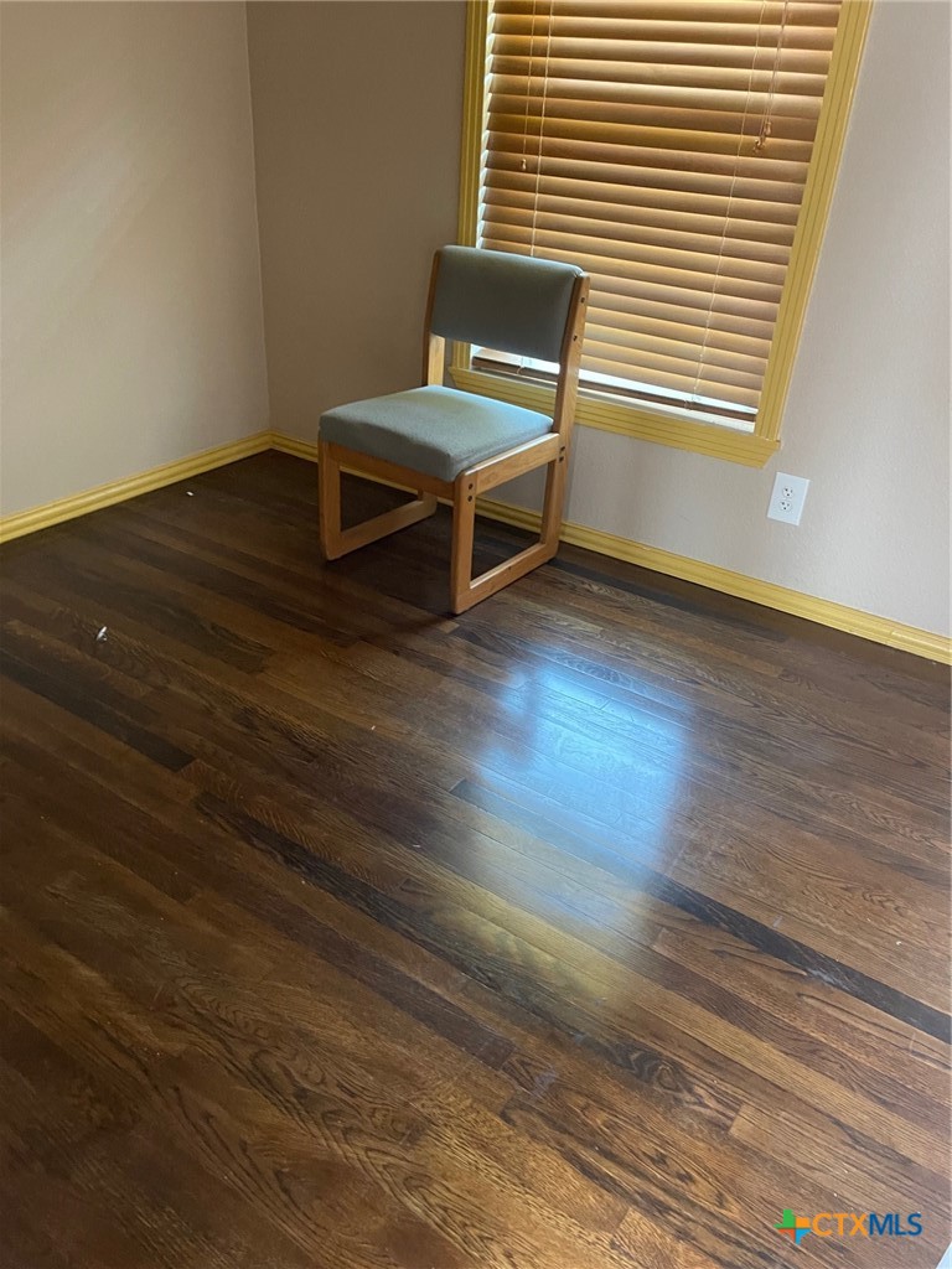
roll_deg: -2.5
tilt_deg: -29.4
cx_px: 476
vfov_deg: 67.3
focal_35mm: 26
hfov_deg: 53.1
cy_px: 634
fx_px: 953
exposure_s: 1/53
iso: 500
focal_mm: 5.1
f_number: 1.6
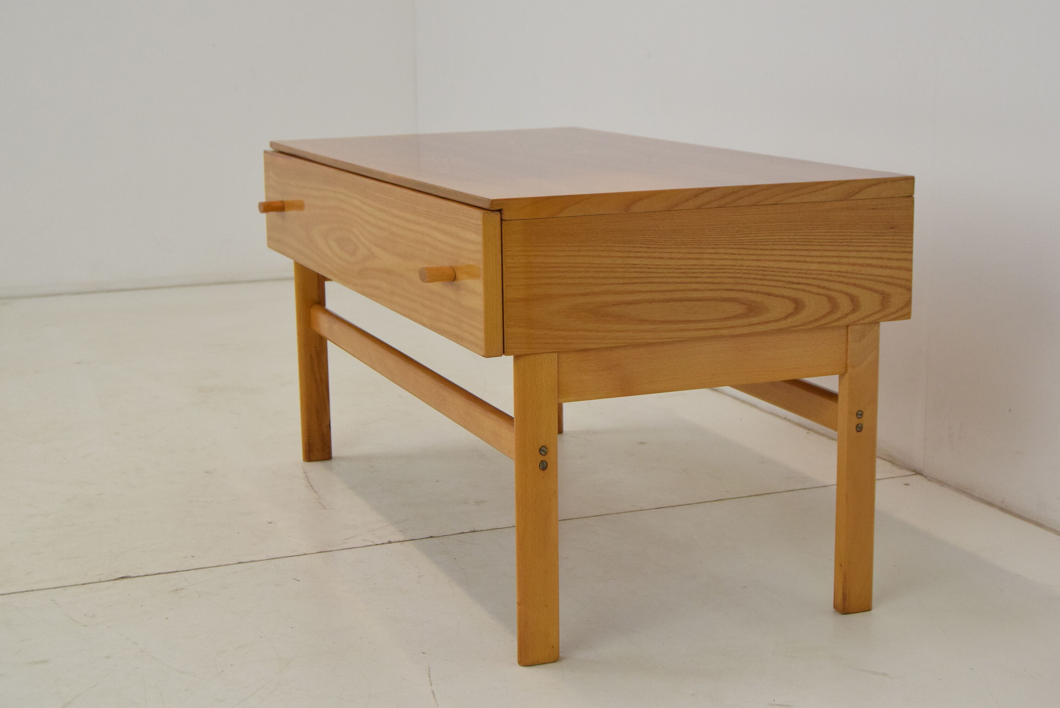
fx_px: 1680
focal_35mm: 57
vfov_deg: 23.8
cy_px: 354
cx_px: 530
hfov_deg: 35.0
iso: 1600
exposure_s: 1/320
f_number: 9
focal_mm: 38
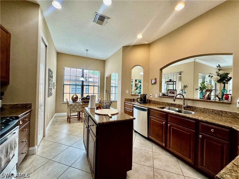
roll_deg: -1.8
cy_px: 90
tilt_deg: +0.3
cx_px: 120
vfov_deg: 85.7
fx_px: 97
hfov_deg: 102.1
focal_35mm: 14
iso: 160
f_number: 2.2
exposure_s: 1/120
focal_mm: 2.22
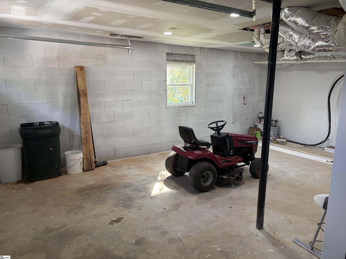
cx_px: 173
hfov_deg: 67.3
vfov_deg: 53.1
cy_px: 130
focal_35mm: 26
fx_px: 260
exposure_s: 1/78
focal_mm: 5.96
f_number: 1.6
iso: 125
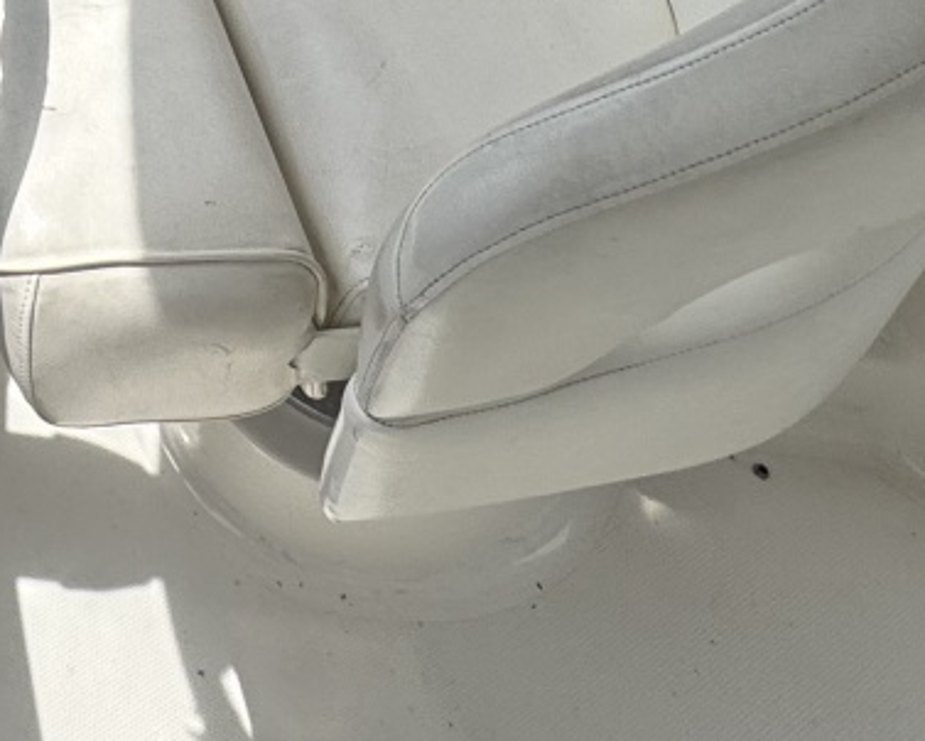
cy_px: -547
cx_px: -189
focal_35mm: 58
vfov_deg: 20.0
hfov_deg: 28.3
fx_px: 1589
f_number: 2.2
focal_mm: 2.22
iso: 50
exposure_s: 1/1789
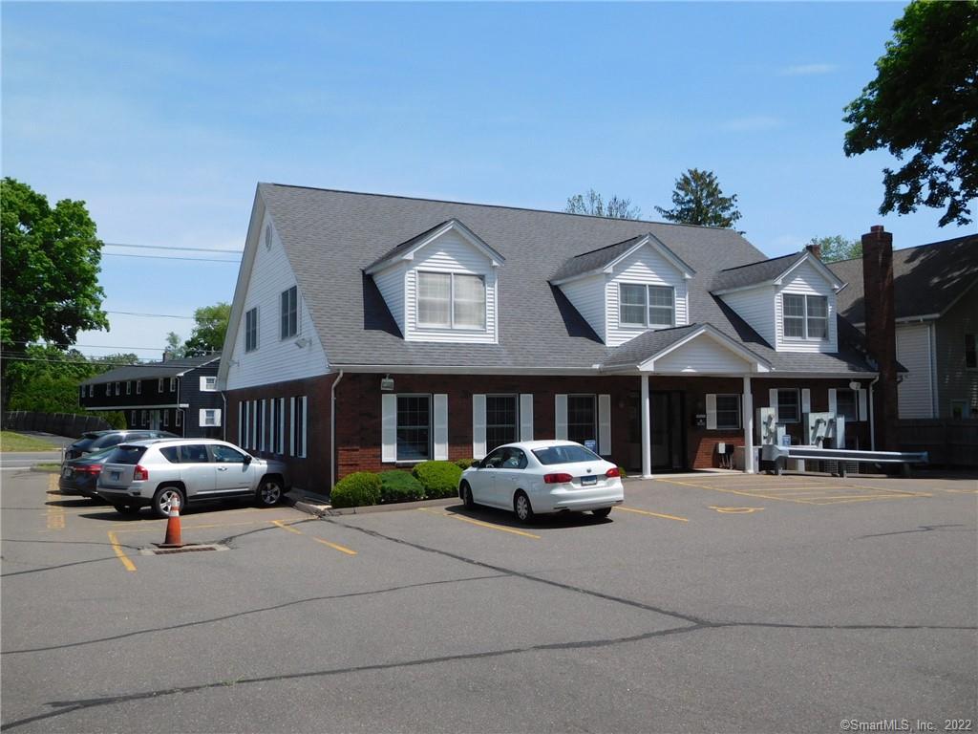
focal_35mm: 32
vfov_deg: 44.2
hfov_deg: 56.8
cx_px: 489
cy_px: 367
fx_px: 904
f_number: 3.6
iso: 125
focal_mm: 5.7
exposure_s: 1/1250
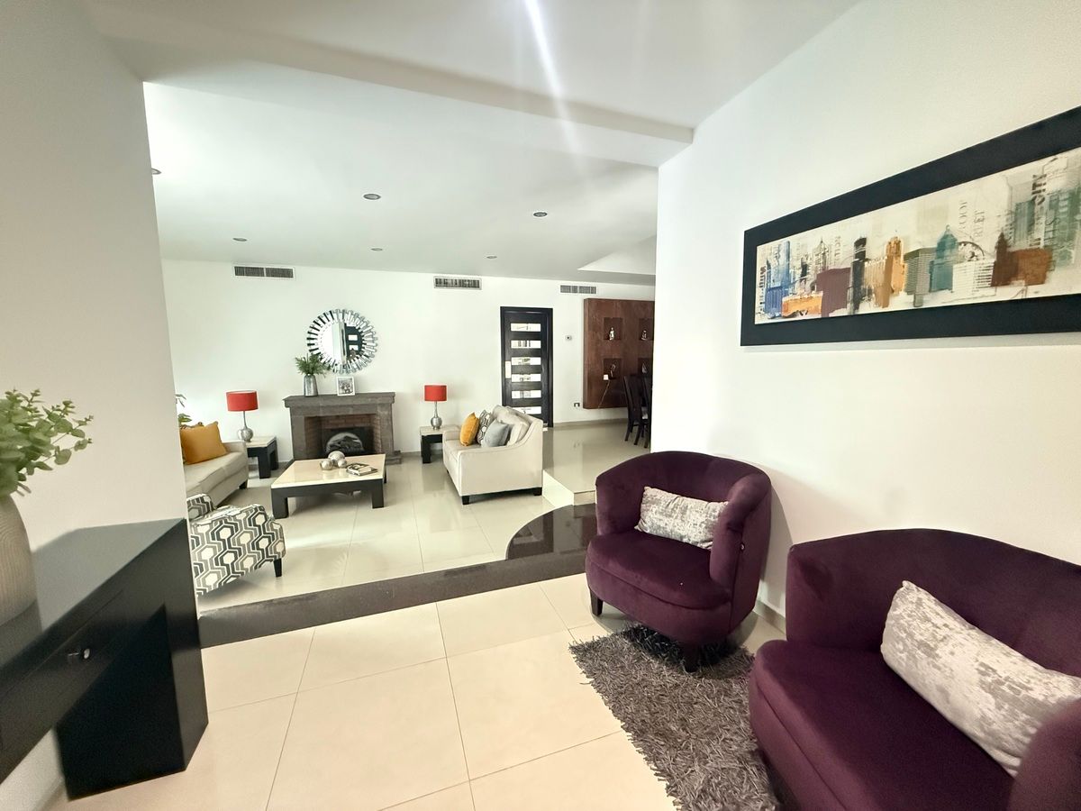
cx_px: 540
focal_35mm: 14
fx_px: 437
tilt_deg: -6.7
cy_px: 406
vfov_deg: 85.7
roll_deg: +0.4
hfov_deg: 102.1
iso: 1250
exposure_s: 1/60
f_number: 2.2
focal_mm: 2.22
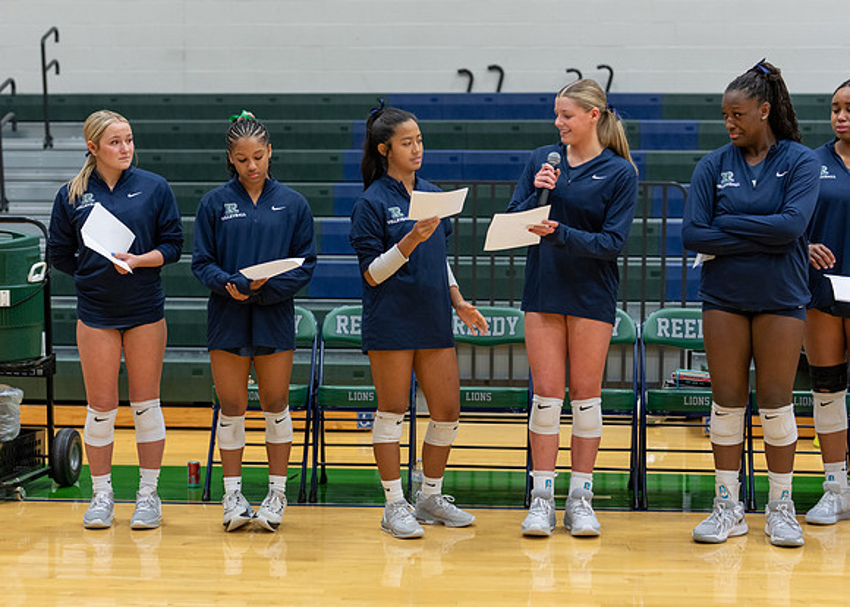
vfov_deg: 21.6
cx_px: 405
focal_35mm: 66
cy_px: 317
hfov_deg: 29.9
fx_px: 1594
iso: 800
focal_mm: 50
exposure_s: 1/320
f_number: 1.8
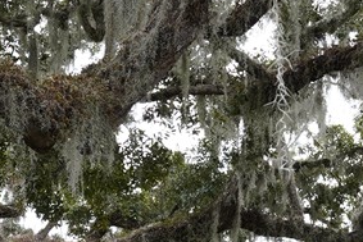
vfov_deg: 5.5
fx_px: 2492
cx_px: 410
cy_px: 305
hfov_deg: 8.3
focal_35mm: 247
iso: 400
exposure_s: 1/100
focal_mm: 35
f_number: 8
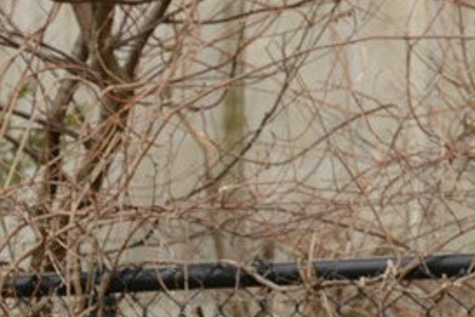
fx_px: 3866
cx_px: -602
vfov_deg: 4.5
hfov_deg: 6.7
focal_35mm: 293
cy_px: 896
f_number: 9
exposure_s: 1/250
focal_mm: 50
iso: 1000
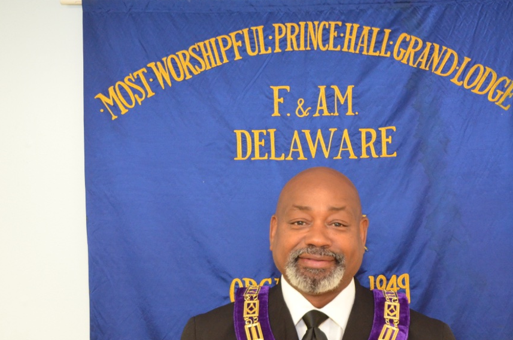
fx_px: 597
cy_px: 211
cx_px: 309
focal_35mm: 42
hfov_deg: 46.2
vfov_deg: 31.6
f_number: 4.2
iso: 2200
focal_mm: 20
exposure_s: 1/60
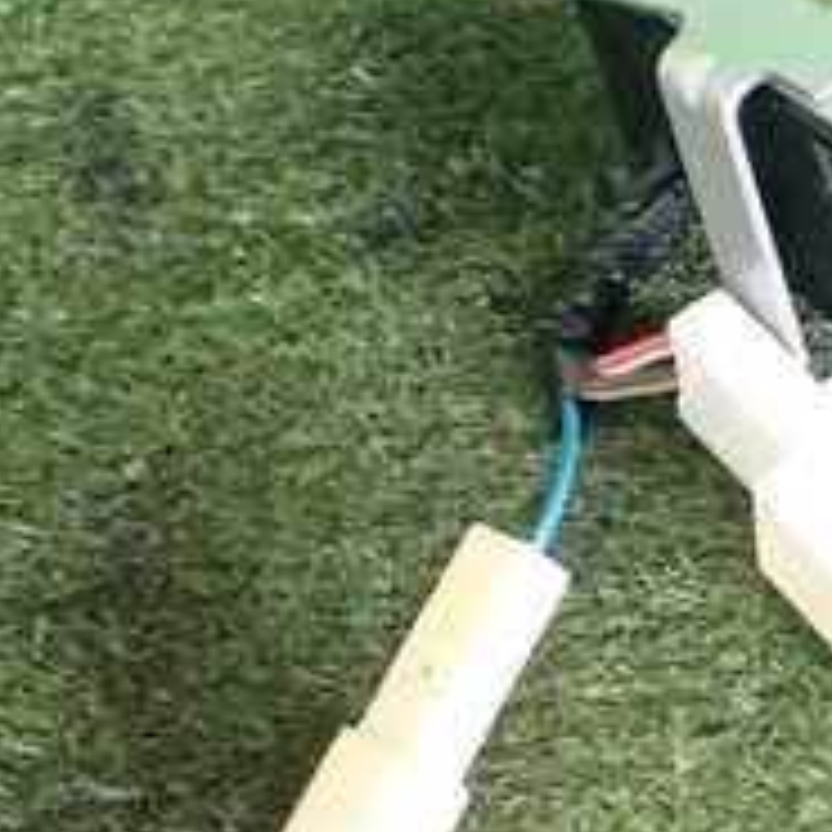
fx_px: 2339
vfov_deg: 19.8
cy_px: 94
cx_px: 904
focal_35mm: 86
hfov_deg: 19.4
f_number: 2.3
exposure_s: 1/100
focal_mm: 5.4
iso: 800
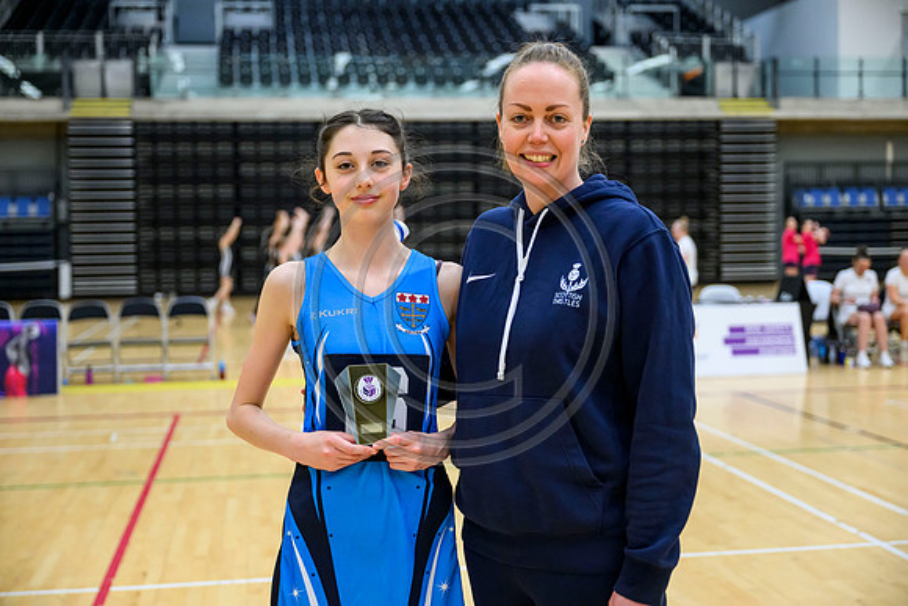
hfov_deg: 40.3
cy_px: 303
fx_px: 1236
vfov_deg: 27.5
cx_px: 454
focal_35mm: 49
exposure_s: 1/800
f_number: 2.8
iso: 5000
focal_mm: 49
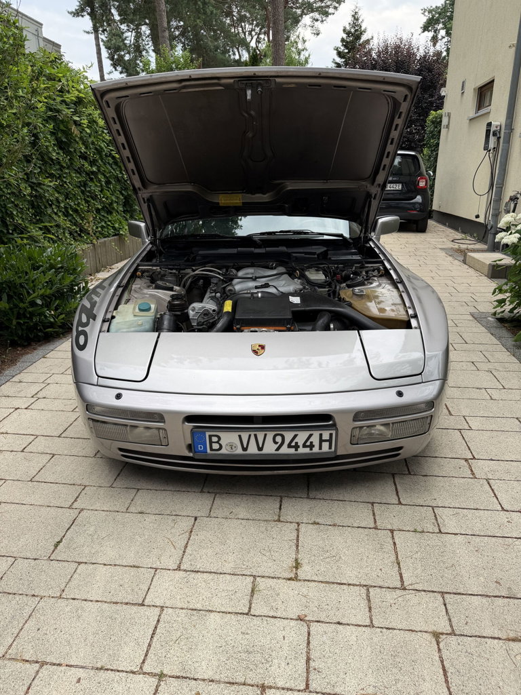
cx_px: 260
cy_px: 348
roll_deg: +0.7
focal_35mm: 24
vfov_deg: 71.6
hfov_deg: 56.8
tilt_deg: -16.9
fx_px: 482
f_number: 1.78
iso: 80
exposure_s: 1/1032
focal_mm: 6.76
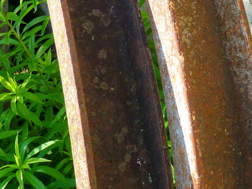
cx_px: 137
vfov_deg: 25.0
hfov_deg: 33.2
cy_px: 56
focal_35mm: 58
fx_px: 422
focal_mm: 5.2
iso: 125
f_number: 4
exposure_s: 1/160
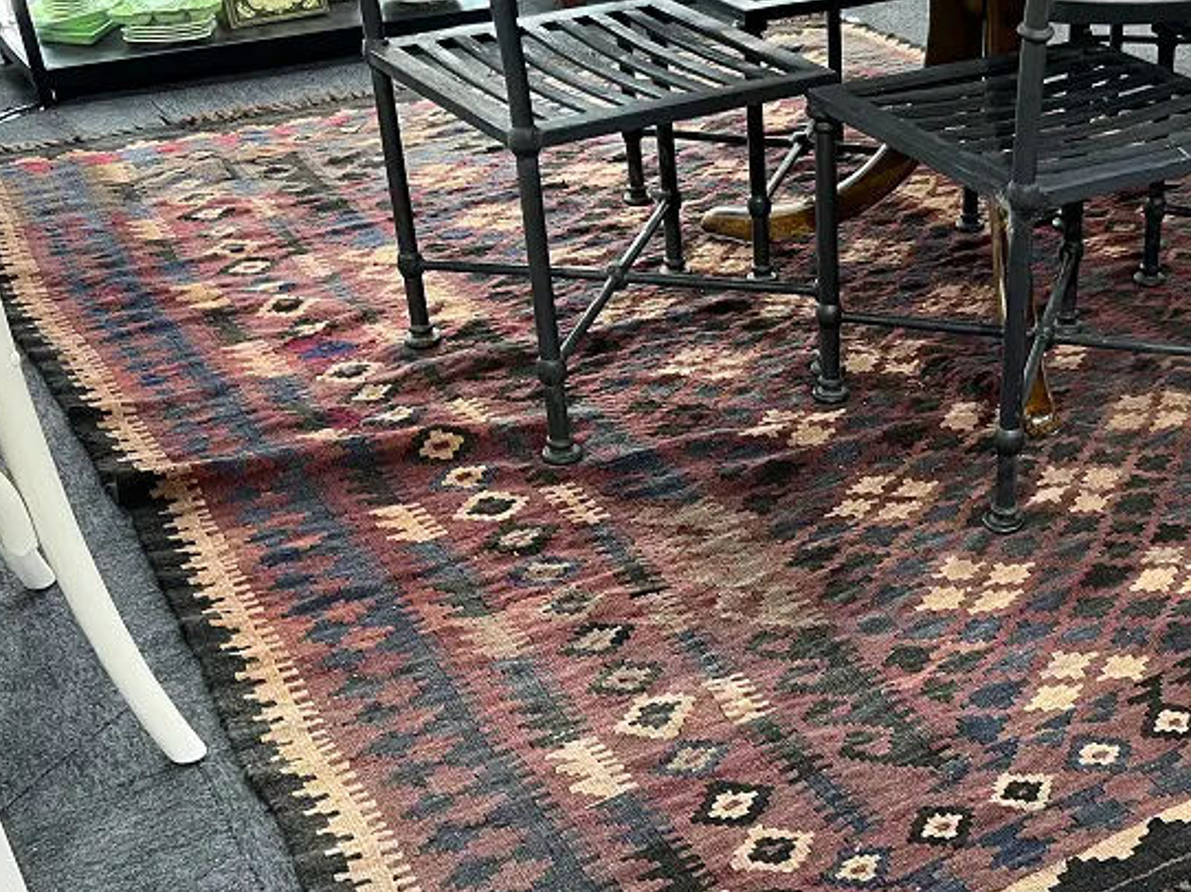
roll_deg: -1.9
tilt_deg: -32.8
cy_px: 536
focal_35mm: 48
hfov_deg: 38.1
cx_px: 965
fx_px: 1651
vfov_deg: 30.2
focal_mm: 5.7
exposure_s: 1/50
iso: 200
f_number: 1.5
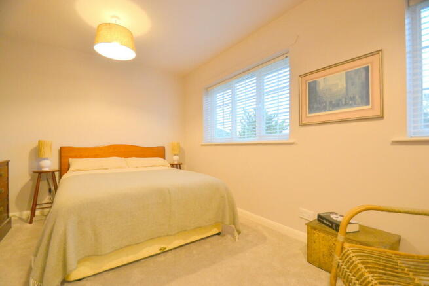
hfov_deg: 100.4
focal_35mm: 15
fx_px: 179
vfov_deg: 77.4
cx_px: 214
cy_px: 143
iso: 500
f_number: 3.5
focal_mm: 10
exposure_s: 1/60
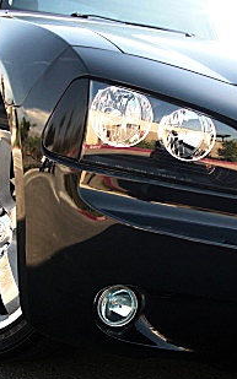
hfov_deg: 16.3
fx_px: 817
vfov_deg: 26.2
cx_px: 210
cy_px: 196
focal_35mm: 79
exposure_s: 1/160
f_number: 2.8
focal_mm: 6.3
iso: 50
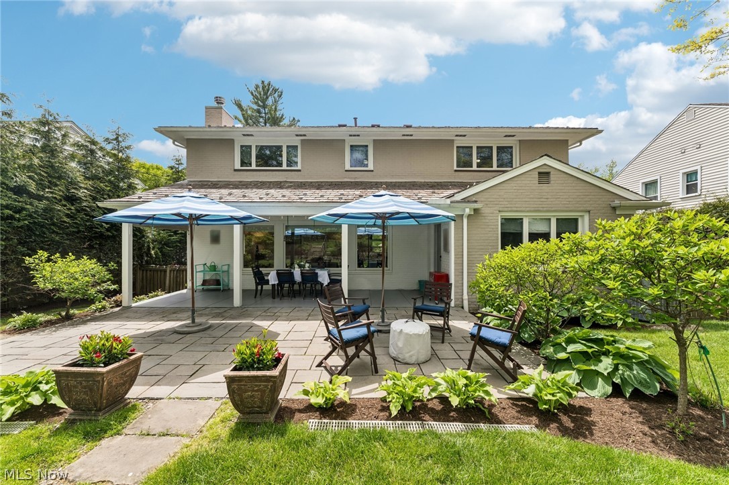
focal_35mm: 14
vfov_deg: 81.2
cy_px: 242
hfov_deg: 104.3
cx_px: 364
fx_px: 283
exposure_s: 1/400
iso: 200
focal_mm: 14
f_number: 8
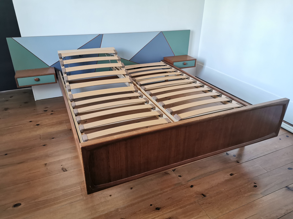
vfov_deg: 51.4
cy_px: 110
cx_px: 146
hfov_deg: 65.3
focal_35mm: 27
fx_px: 229
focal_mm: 5.58
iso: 400
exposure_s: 1/100
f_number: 1.8
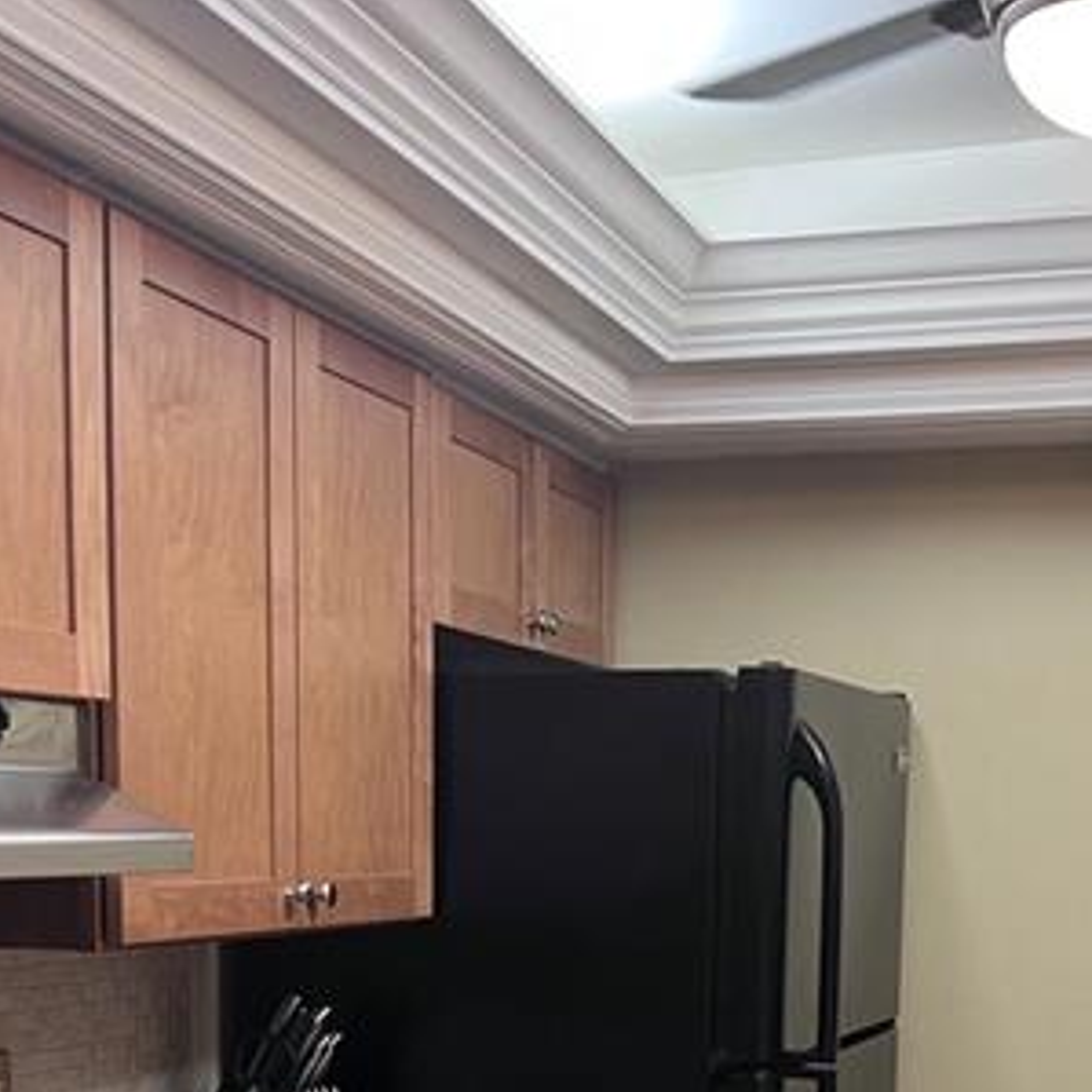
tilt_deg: -5.6
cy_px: 1015
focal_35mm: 59
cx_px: 603
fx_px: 2106
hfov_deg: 29.1
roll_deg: -1.8
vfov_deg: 27.8
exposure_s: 1/60
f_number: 1.5
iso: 125
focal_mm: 5.7
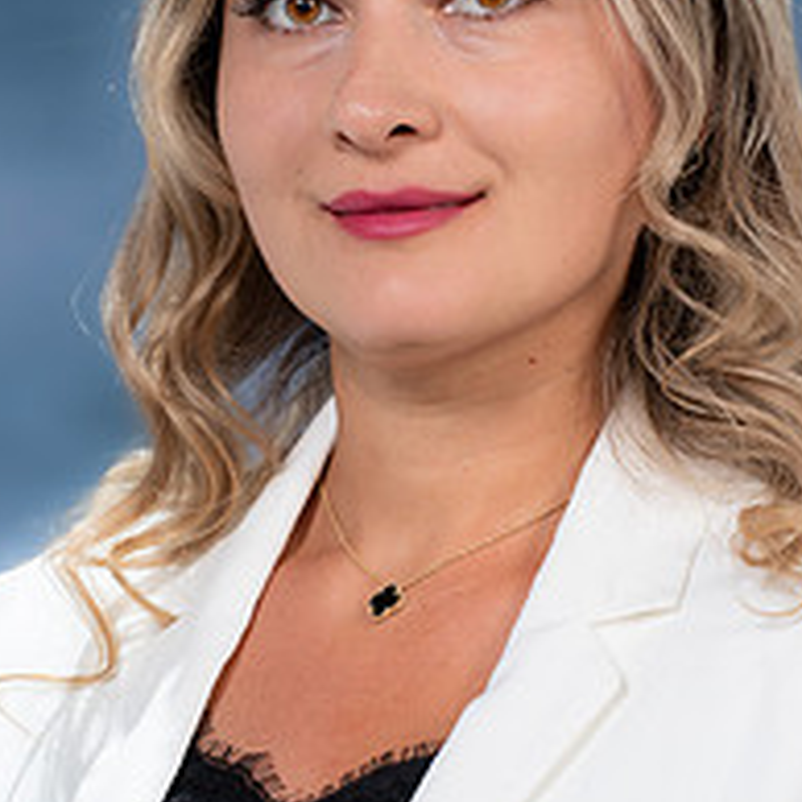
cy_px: 471
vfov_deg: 4.9
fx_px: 9305
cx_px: 422
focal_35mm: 355
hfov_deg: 4.9
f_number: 5.6
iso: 320
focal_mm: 180
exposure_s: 1/200
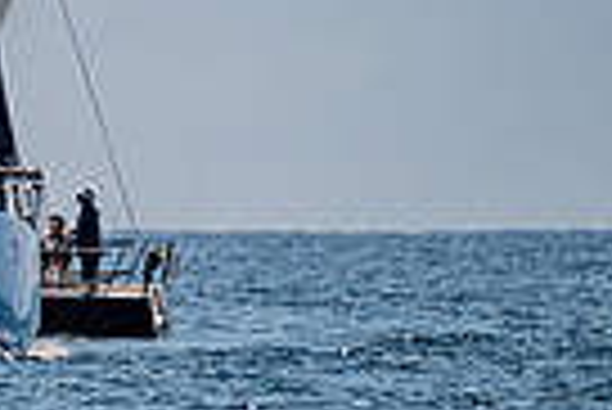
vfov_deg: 0.6
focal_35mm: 2320
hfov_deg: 0.9
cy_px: 4
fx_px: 39482
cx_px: -618
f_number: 5.6
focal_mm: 400
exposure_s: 1/4000
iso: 400
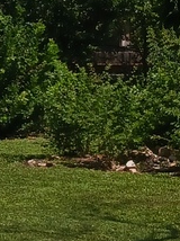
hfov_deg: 7.8
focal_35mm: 182
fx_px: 1264
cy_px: 145
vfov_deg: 10.9
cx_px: -180
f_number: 1.8
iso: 20
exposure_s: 1/423
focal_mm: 4
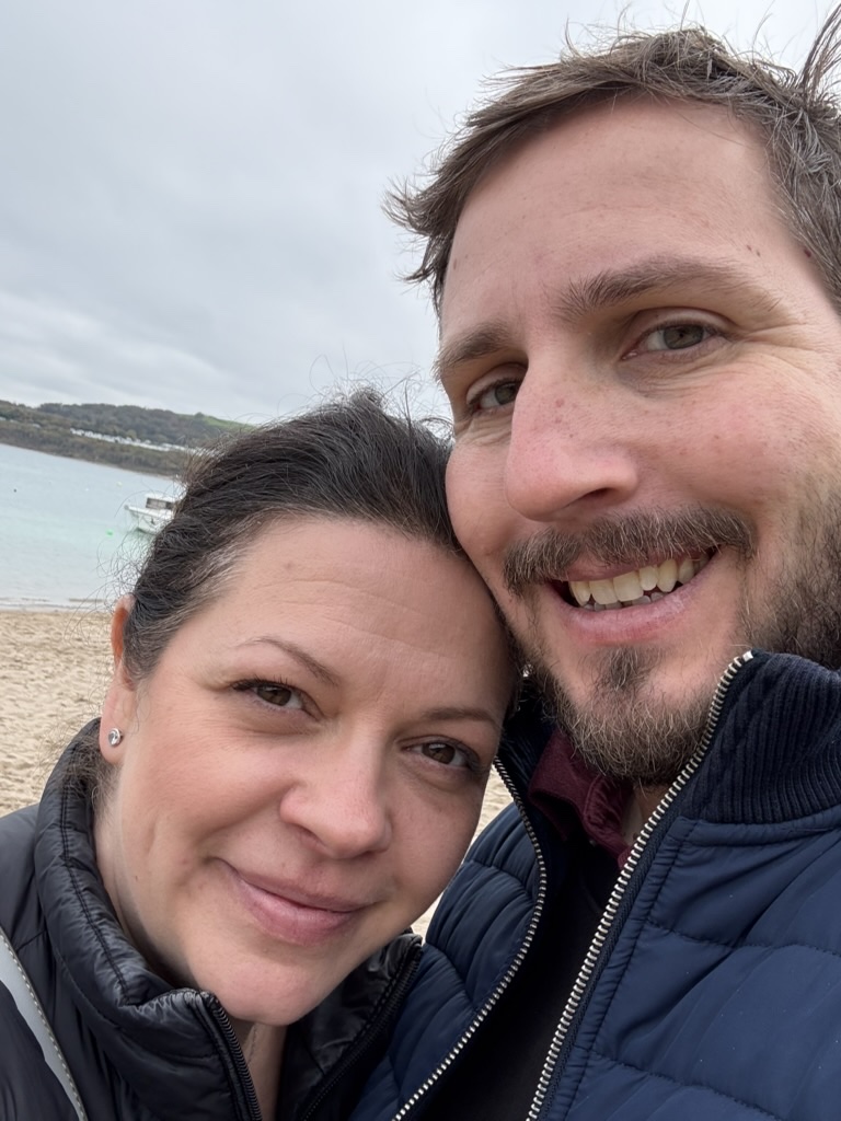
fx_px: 972
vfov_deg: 60.0
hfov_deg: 46.8
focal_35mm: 30
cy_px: 560
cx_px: 420
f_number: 1.9
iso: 40
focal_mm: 2.69
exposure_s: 1/373
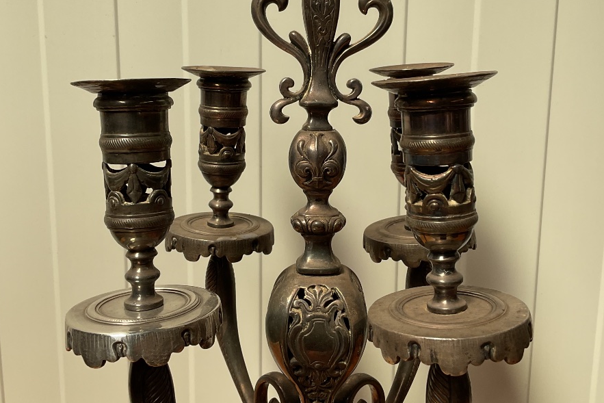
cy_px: 161
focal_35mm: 41
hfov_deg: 47.4
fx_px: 688
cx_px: 303
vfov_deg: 32.5
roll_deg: -1.1
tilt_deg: -9.8
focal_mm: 3
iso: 16
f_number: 1.8
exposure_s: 1/375
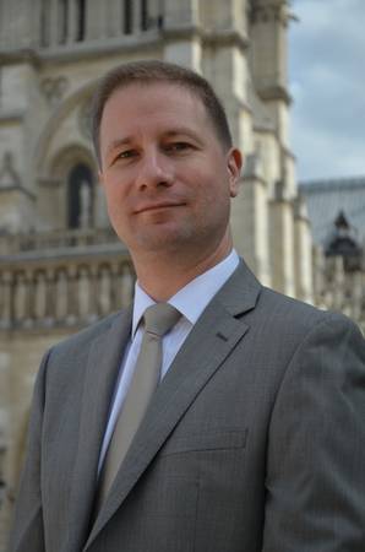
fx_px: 1329
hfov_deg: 15.6
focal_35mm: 87
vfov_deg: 23.4
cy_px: 276
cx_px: 182
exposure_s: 1/4000
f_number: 5
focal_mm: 58
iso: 500
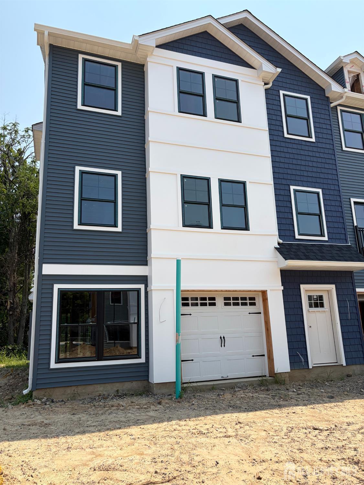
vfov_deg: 67.3
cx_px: 182
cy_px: 242
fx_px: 364
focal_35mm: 26
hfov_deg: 53.1
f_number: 1.6
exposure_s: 1/3623
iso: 50
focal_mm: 5.96
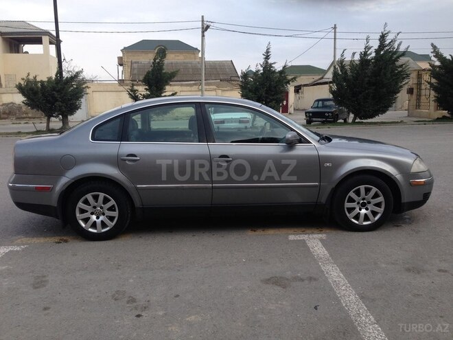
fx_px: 432
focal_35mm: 33
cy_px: 170
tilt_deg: -8.9
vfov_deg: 42.9
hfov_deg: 55.4
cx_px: 226
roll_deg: +0.4
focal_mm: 4.12
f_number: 2.4
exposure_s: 1/480
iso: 50
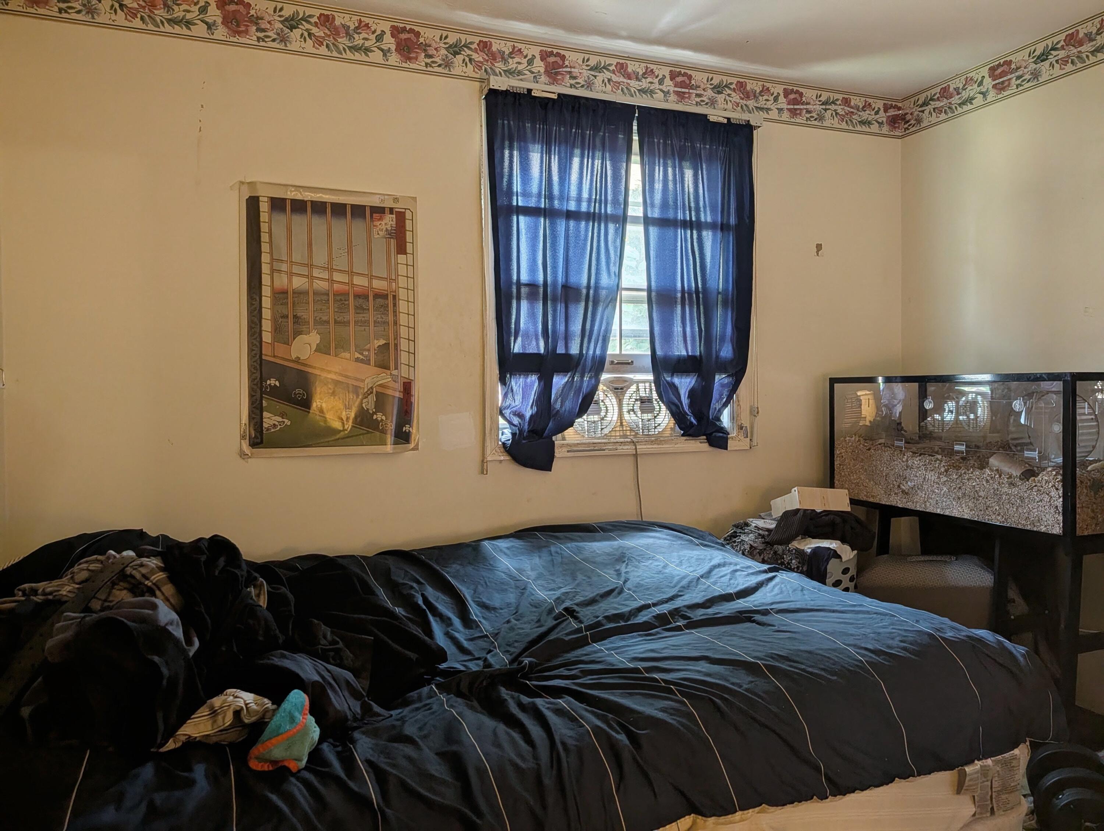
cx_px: 552
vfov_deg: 56.9
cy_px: 416
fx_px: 766
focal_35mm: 24
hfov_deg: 71.5
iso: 88
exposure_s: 1/120
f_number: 1.68
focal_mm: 6.9
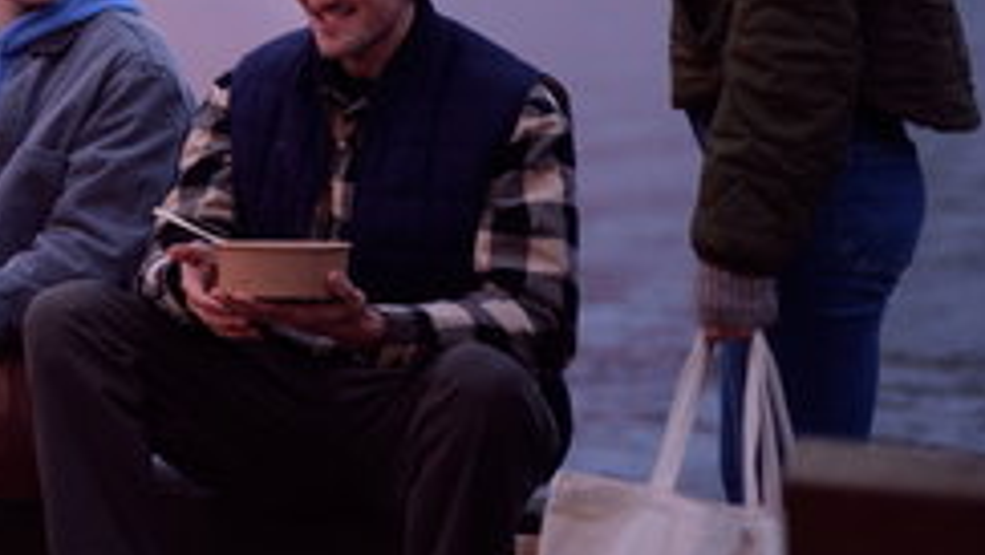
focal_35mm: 138
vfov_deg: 8.6
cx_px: -231
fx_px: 3606
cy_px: -221
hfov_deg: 15.0
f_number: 1.7
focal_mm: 55
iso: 640
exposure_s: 1/250
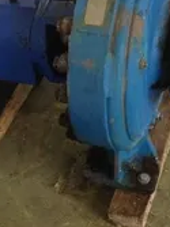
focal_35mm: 84
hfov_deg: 17.5
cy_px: 80
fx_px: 551
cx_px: 57
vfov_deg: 23.2
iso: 125
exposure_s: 1/20
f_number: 2.4
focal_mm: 4.28
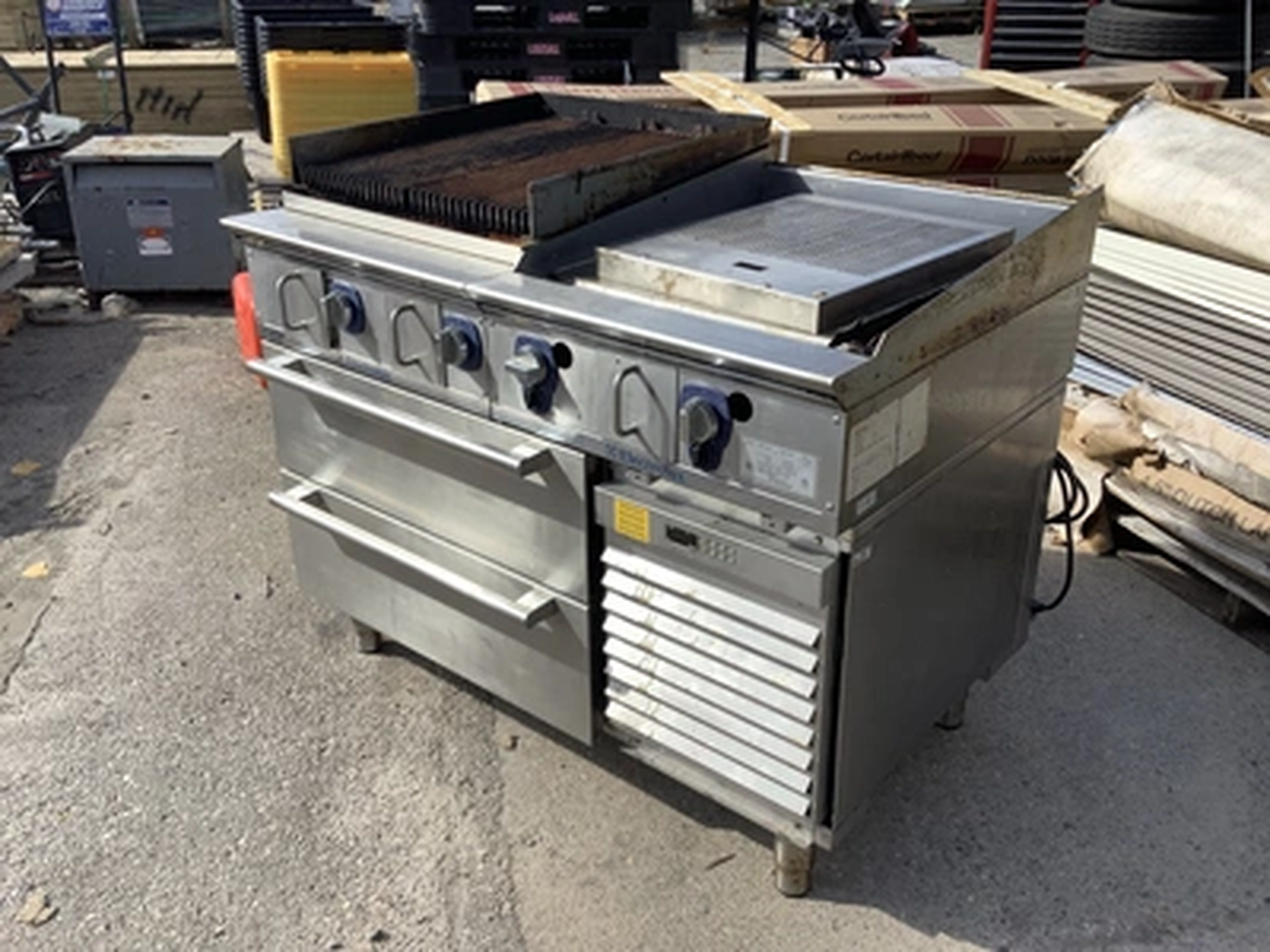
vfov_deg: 45.4
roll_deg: -0.5
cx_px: 635
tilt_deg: -24.7
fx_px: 1137
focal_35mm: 31
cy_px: 476
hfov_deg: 58.4
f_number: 2.4
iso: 25
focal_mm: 3.3
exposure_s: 1/1101
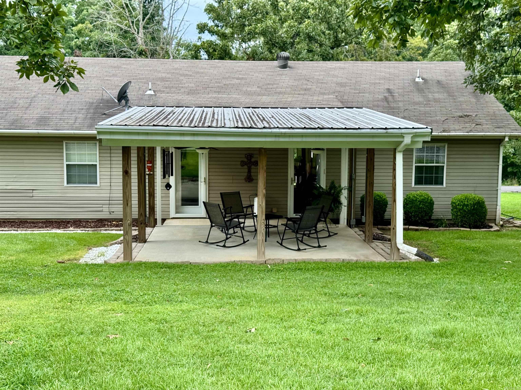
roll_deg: -0.6
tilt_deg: -7.9
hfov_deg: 39.7
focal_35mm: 48
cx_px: 260
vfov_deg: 30.3
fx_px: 722
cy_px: 195
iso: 64
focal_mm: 6.76
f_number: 1.78
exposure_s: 1/514
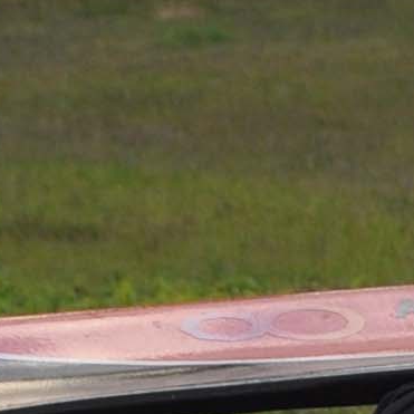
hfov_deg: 3.7
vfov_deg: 3.7
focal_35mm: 471
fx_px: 6373
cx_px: 895
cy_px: 1080
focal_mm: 32
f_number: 8
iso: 200
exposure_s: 1/250
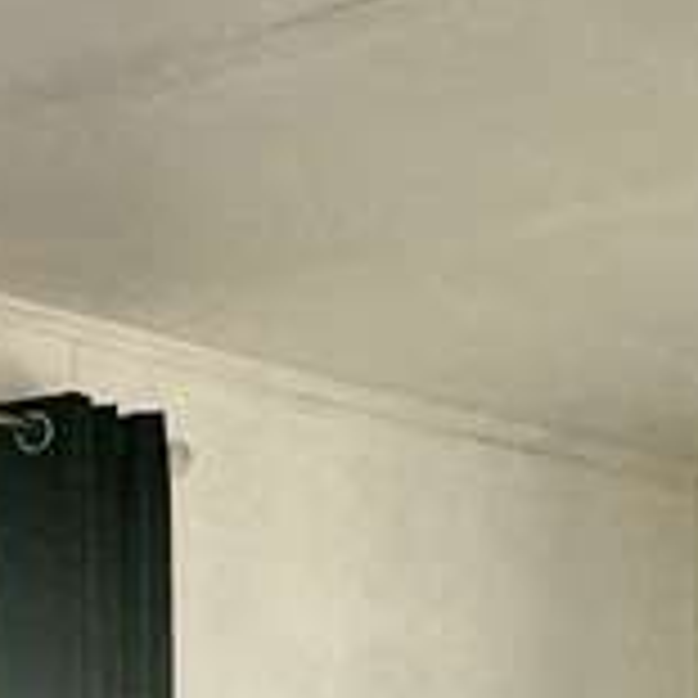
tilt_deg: +1.5
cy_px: 1187
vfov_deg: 13.3
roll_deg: +1.7
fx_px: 2738
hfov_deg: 13.6
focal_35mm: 120
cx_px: -396
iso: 160
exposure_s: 1/100
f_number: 2.2
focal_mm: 2.22
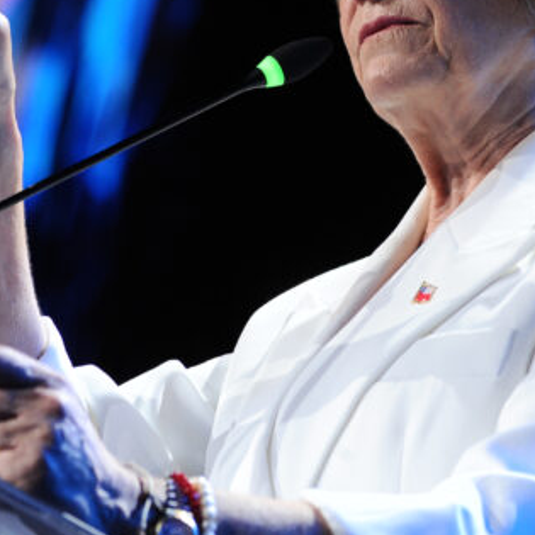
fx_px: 7239
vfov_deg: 4.2
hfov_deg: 4.2
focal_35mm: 414
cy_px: 110
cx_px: 336
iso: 1600
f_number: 5.6
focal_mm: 200
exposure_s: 1/320
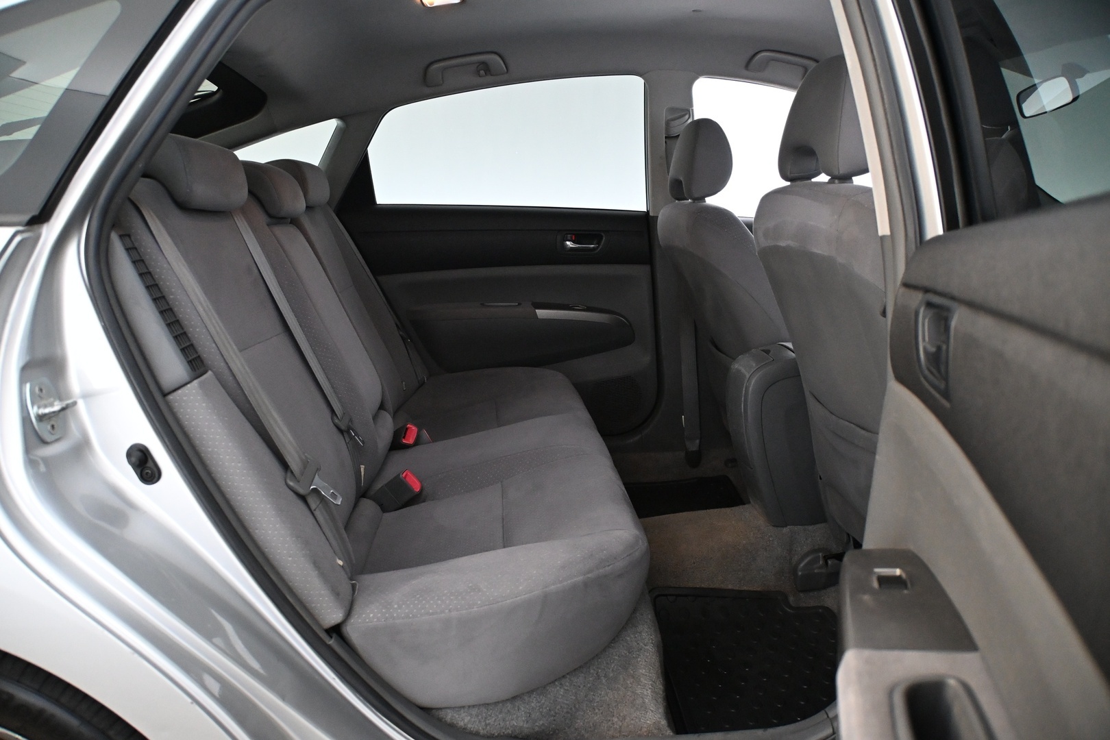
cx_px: 555
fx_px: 1411
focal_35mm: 46
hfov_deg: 43.0
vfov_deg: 29.4
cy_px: 370
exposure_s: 1/60
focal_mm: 30.5
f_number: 4.8
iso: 3600
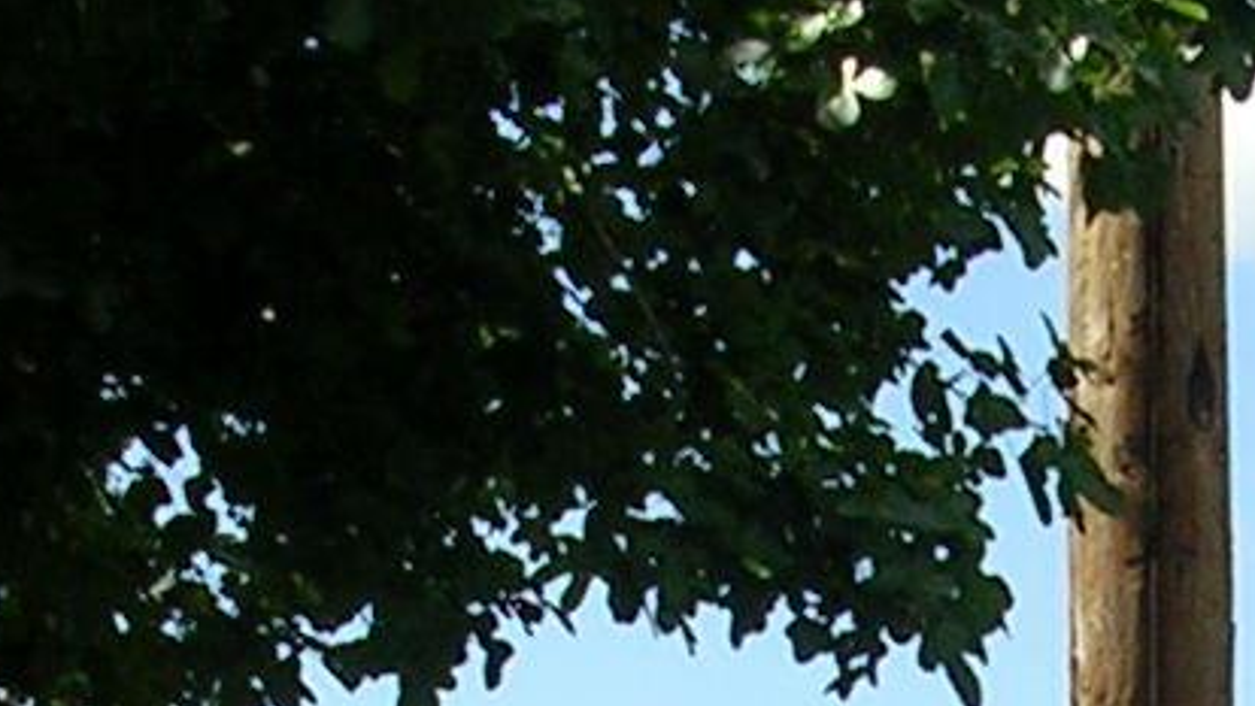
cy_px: 1297
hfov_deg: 10.3
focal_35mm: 205
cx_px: 1507
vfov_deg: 5.8
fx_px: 6823
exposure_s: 1/240
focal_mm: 5.8
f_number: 5.6
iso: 50
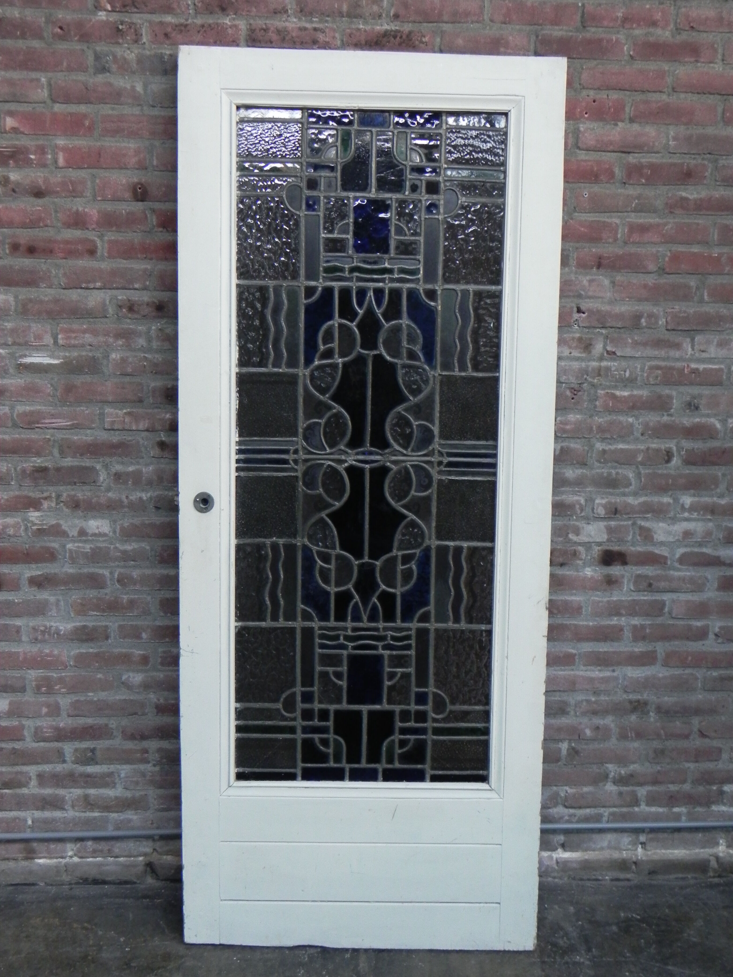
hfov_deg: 42.9
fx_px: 932
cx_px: 366
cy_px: 488
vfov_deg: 55.4
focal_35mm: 33
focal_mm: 5.9
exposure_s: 1/29.7
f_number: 2.8
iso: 400
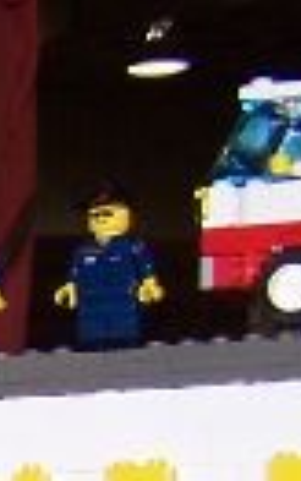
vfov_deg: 7.6
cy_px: 947
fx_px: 3474
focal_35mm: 265
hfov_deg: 4.4
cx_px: -1138
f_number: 2.8
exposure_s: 1/60
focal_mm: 6.3
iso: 80
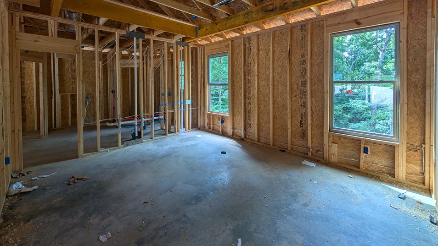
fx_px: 163
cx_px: 218
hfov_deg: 106.8
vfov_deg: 72.4
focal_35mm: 14
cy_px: 85
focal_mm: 2.02
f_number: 1.7
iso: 51
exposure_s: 1/101
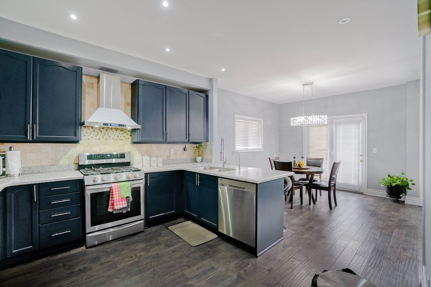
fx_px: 180
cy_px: 144
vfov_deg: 77.3
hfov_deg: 100.4
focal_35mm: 15
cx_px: 216
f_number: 6.3
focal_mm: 10
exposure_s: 1/15
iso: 400
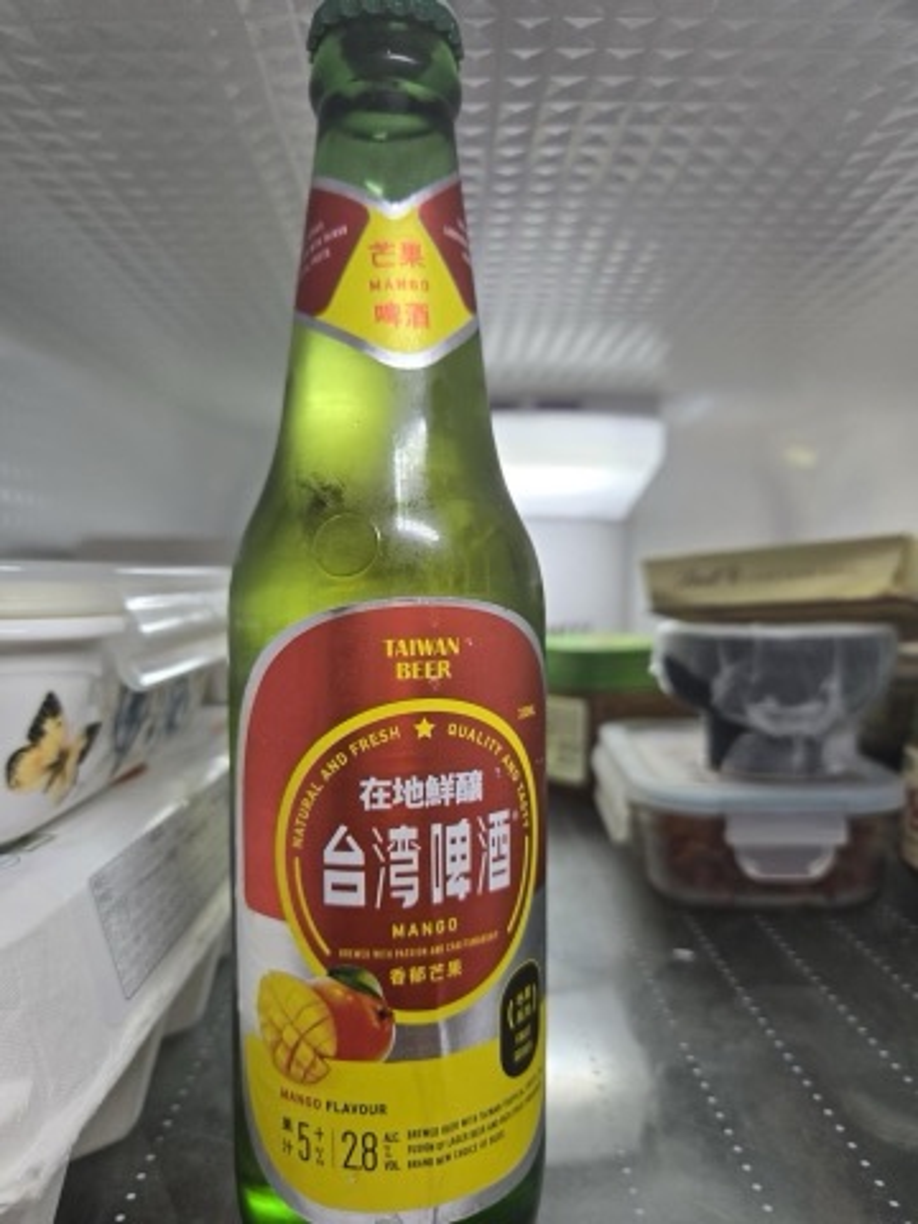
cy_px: 612
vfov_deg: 73.9
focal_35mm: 23
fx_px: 813
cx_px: 459
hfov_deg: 58.9
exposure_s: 1/62
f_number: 1.8
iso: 64
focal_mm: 5.4
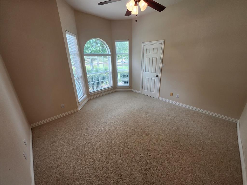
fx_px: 93
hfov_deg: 106.2
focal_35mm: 13
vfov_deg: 89.9
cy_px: 92
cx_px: 124
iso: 50
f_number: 2.2
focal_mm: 1.74
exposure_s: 1/60
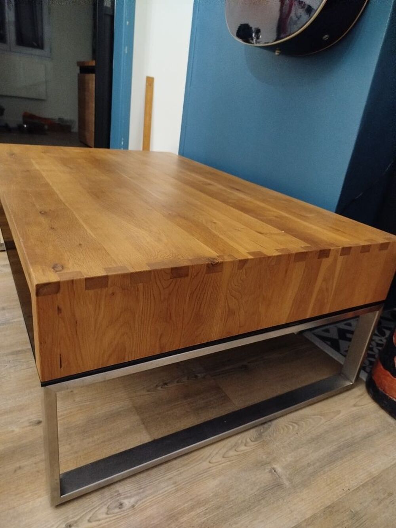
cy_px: 264
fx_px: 366
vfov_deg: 71.6
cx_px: 198
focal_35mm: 24
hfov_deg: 56.8
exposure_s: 1/17
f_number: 1.7
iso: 1000
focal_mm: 5.31
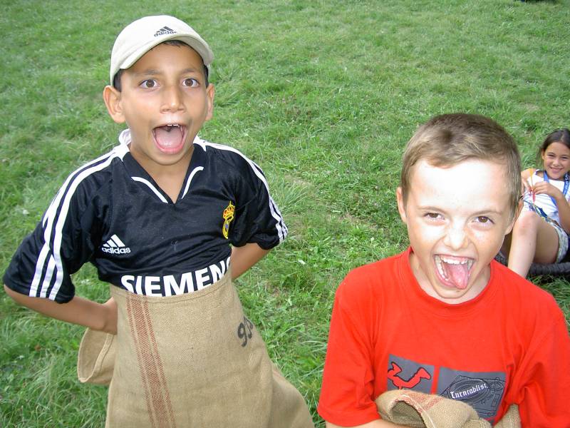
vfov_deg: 36.8
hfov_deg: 47.9
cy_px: 214
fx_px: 642
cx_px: 285
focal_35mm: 39
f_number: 2.8
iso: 100
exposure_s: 1/80
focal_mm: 8
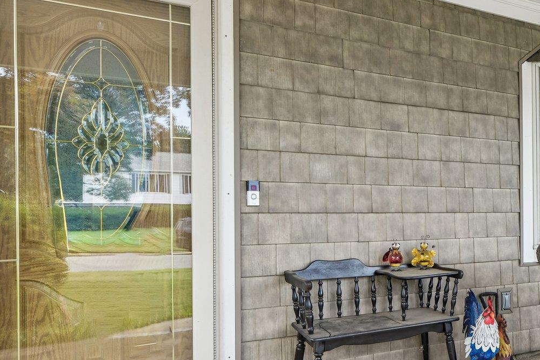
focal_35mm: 35
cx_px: 503
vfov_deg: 37.8
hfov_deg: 47.8
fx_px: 525
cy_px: 202
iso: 160
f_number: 9
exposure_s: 1/50
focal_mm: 17
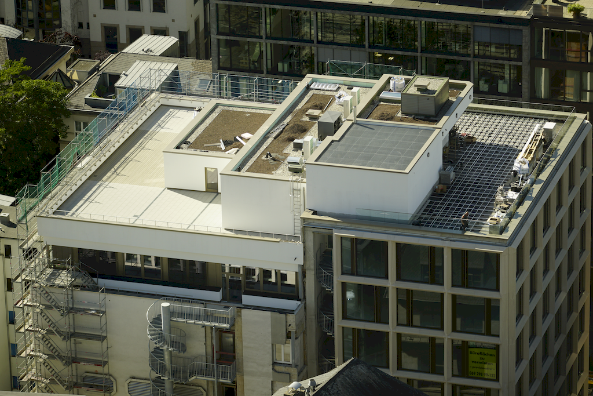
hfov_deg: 12.1
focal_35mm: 170
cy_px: 198
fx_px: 2792
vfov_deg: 8.1
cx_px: 296
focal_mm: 113
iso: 100
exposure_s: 1/200
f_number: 5
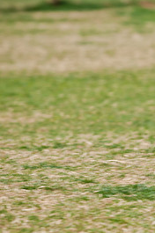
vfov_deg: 4.8
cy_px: 137
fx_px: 2765
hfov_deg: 3.2
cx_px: 234
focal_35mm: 427
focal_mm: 130
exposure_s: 1/500
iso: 200
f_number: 5
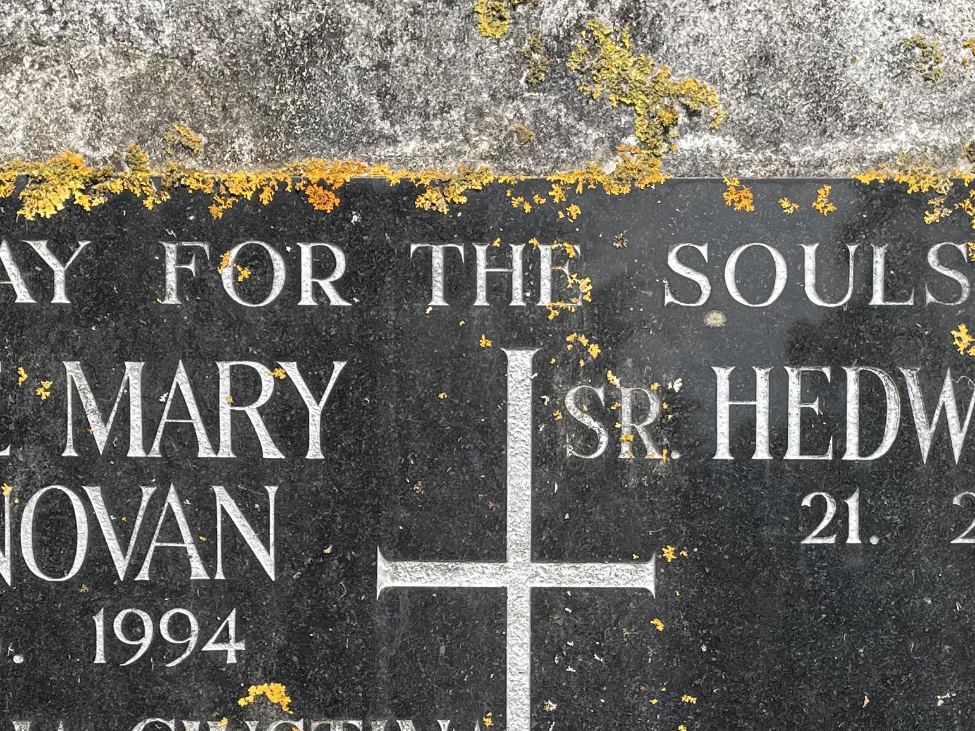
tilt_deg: -7.0
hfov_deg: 28.6
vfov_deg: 21.3
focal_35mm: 68
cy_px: 591
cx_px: 499
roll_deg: +0.9
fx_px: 1915
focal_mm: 4.2
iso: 32
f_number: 1.6
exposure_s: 1/2882
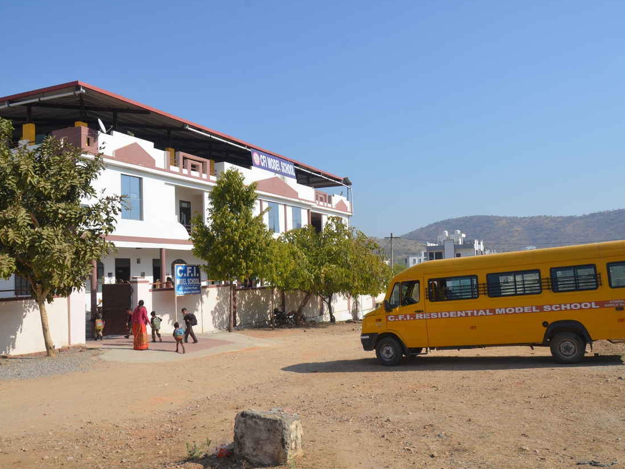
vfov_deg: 46.8
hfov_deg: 59.9
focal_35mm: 30
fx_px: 542
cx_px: 337
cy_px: 237
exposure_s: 1/320
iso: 100
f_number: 9
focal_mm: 18
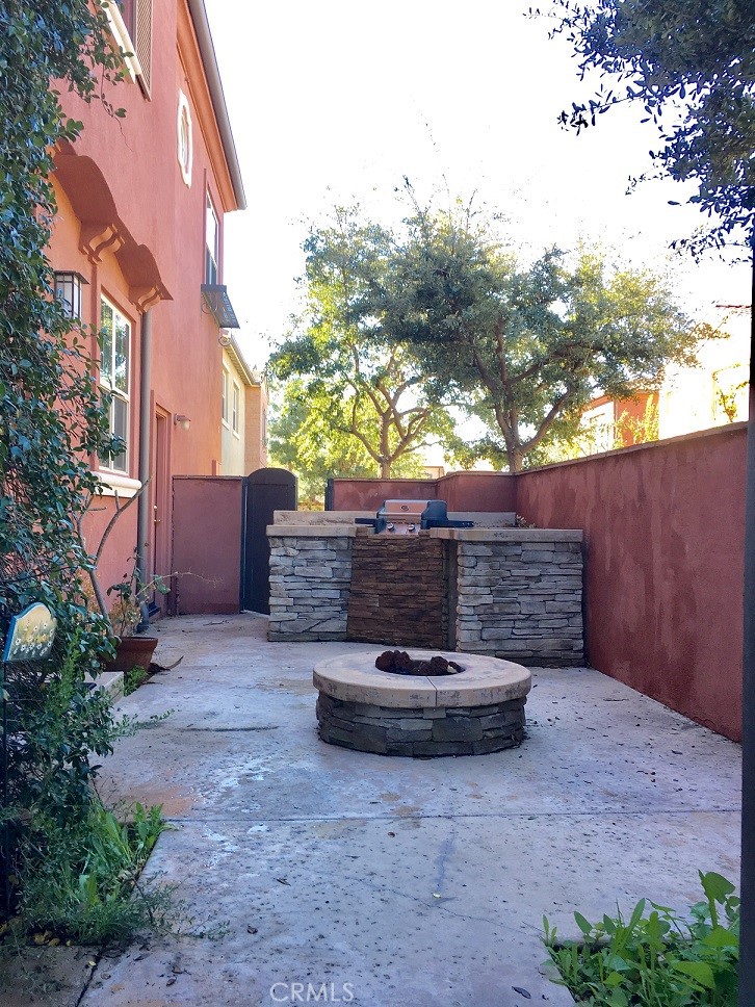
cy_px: 504
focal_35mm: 29
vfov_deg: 61.7
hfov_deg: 48.2
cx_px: 378
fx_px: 843
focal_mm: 4.15
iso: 25
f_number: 2.2
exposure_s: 1/120
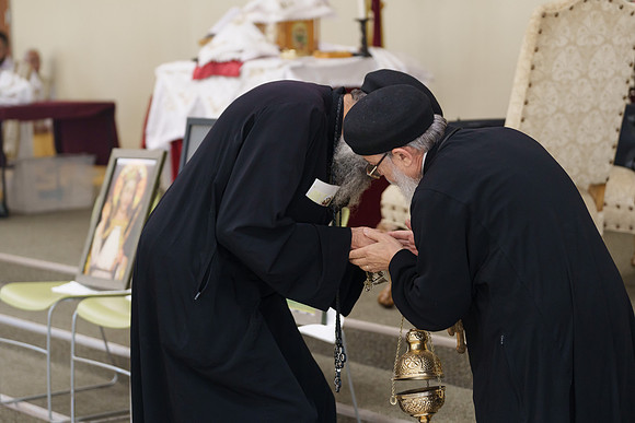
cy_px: 182
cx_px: 318
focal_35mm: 88
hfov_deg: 23.1
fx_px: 1550
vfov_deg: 15.6
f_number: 2.8
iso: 1250
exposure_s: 1/200
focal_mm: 76
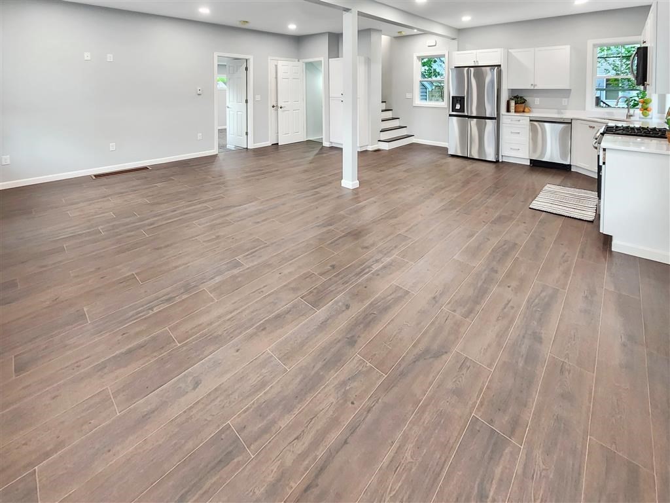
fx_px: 252
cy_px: 252
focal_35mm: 13
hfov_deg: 106.2
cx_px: 335
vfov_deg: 89.9
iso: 250
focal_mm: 2.2
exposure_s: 1/60
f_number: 2.2
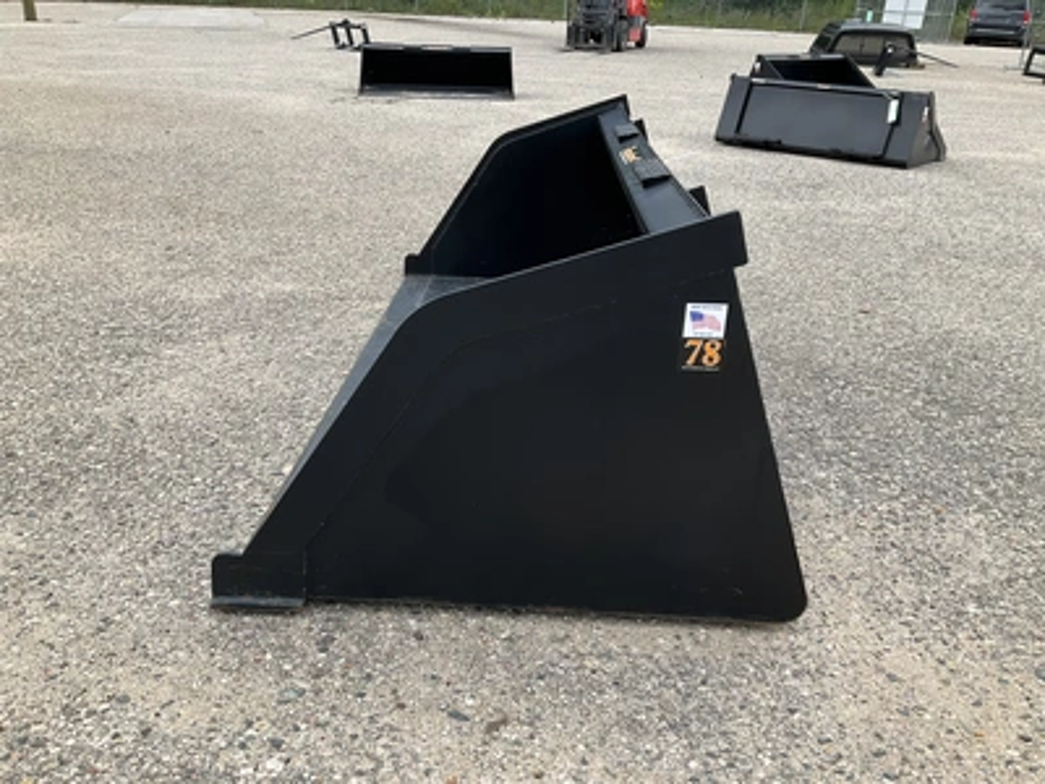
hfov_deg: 61.7
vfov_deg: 48.2
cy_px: 392
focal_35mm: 29
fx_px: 875
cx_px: 522
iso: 25
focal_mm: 3
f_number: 1.8
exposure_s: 1/491
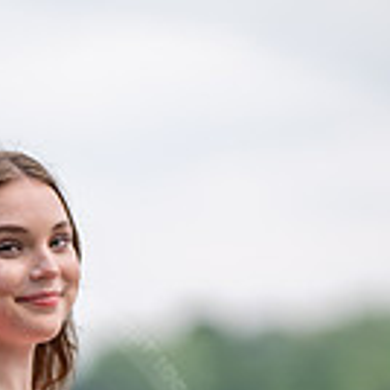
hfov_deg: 7.2
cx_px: 17
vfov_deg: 7.1
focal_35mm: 243
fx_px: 3097
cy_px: 608
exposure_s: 1/320
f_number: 1.2
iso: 100
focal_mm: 85
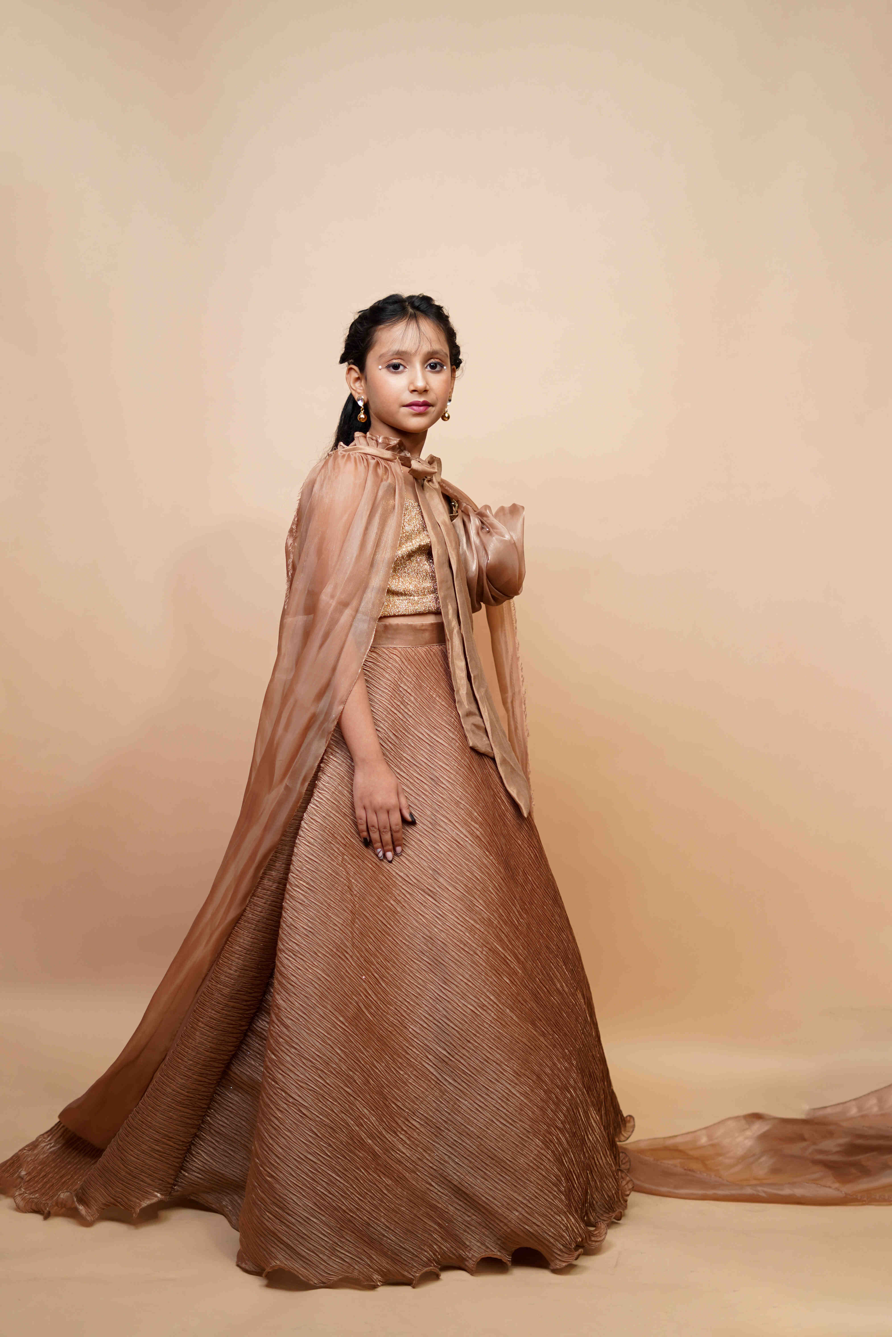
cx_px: 446
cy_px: 668
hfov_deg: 27.0
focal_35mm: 50
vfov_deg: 39.6
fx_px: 1858
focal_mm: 50
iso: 200
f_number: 1.8
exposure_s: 1/200
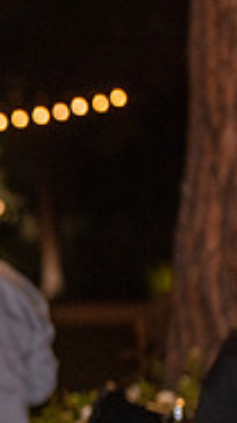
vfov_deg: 9.4
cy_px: 372
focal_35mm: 228
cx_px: -309
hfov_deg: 5.2
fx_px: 2551
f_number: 2.8
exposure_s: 1/125
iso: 1250
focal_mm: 70
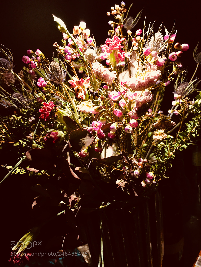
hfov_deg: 48.2
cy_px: 134
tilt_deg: -19.2
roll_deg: +8.9
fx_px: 225
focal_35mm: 29
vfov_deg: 61.7
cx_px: 100
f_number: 2.2
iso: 80
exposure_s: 1/33
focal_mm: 4.15
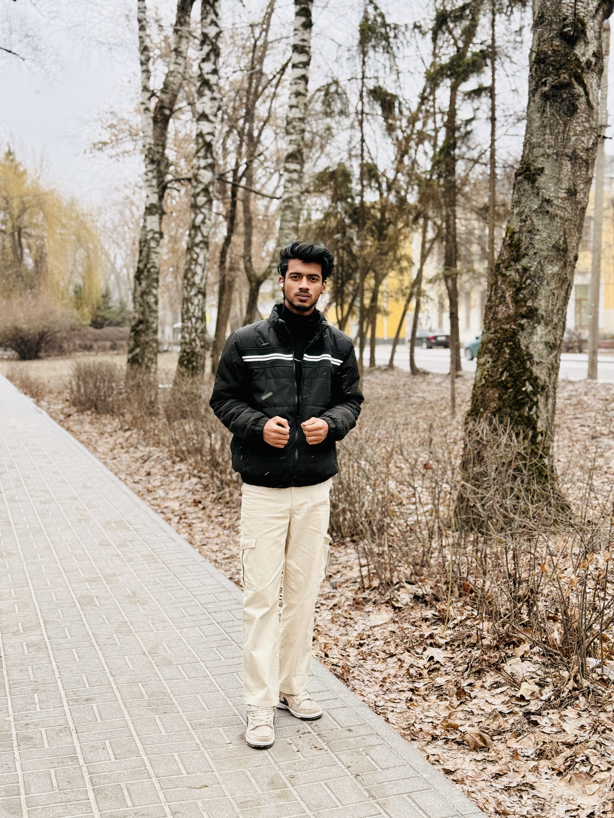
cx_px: 307
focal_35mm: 48
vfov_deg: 39.7
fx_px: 1135
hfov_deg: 30.3
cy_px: 409
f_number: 1.78
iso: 125
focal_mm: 6.76
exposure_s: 1/114
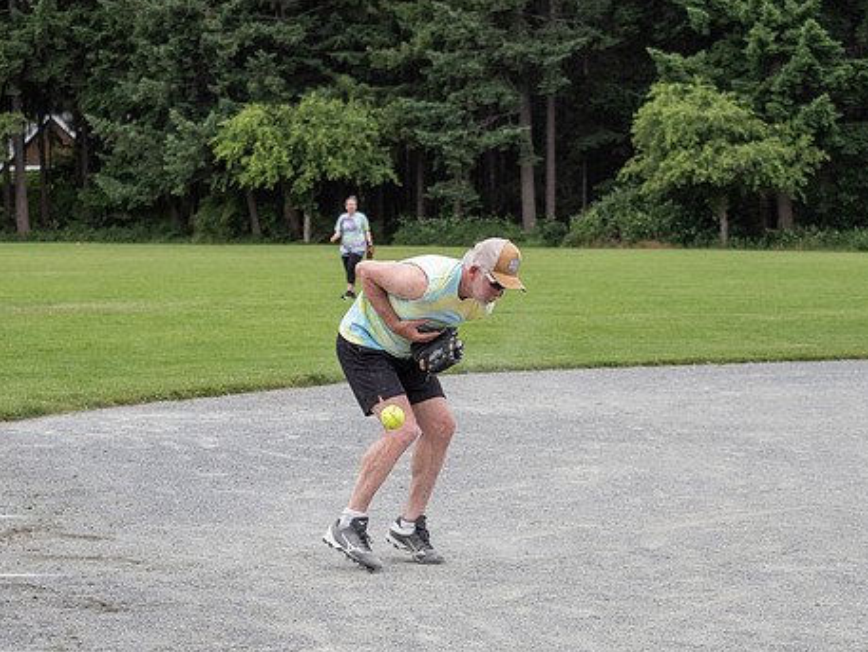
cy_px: 413
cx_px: 394
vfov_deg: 14.1
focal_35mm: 105
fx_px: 2634
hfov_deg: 18.7
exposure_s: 1/2000
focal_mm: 40
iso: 500
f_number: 2.8
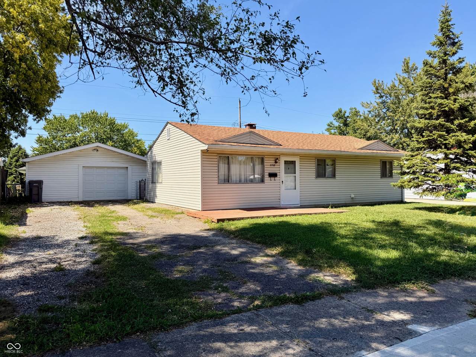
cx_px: 238
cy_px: 178
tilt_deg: +0.8
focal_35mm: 24
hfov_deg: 71.6
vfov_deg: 56.8
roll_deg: -1.1
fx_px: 330
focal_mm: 6.76
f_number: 1.78
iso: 80
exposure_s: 1/3145
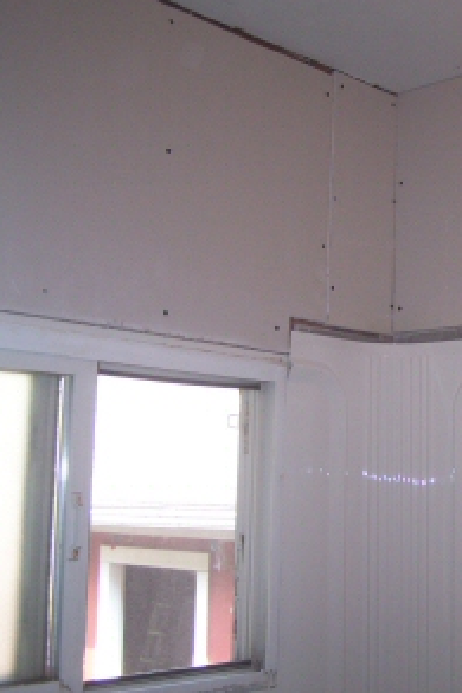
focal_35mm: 54
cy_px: 348
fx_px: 1041
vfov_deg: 36.9
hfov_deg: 24.2
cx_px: 434
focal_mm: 6.3
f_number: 2.8
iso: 140
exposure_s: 1/60
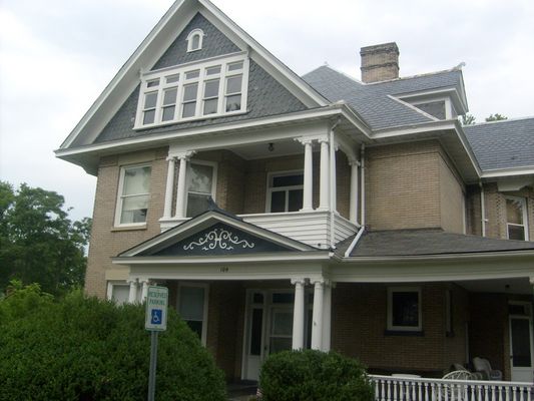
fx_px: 540
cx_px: 267
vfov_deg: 40.7
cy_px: 200
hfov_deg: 52.6
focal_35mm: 35
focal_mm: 5.8
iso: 80
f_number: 2.8
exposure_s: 1/500
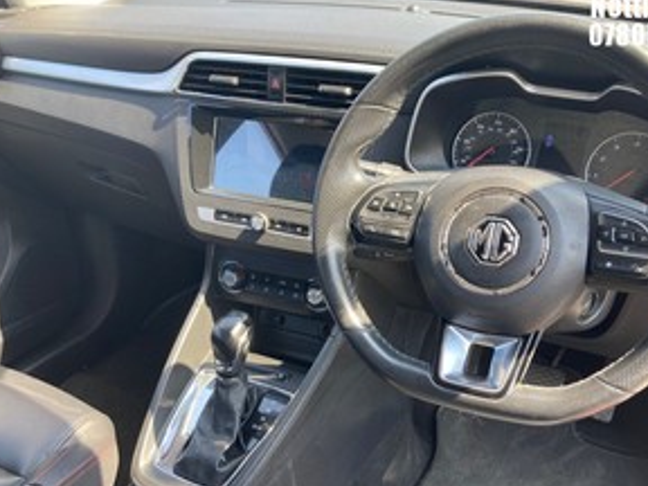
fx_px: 636
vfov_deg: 41.6
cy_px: 286
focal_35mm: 34
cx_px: 358
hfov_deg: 53.9
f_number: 1.8
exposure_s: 1/121
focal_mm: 3.99
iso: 32
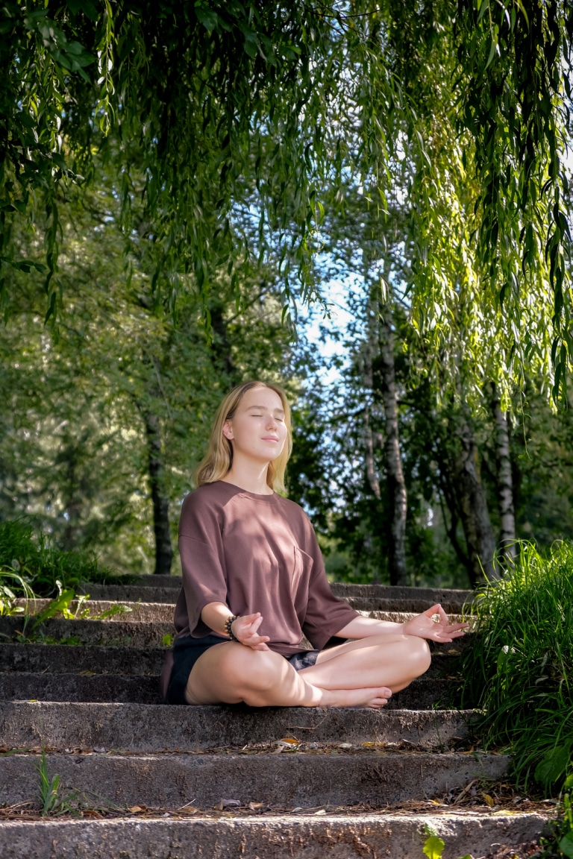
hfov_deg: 16.5
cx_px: 286
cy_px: 430
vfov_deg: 24.5
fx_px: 1981
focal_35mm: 83
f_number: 4
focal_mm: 55
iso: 160
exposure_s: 1/250
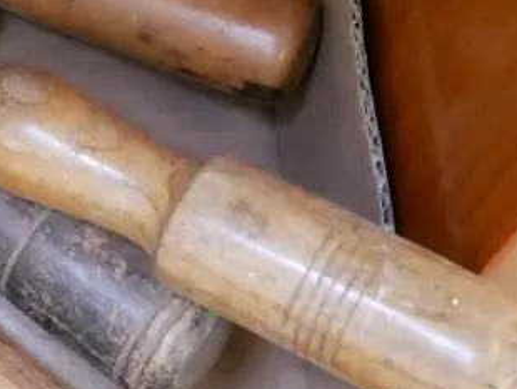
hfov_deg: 14.0
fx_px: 1973
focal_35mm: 132
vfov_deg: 11.2
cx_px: -245
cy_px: 131
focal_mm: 20
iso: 6400
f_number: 5.6
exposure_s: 1/50
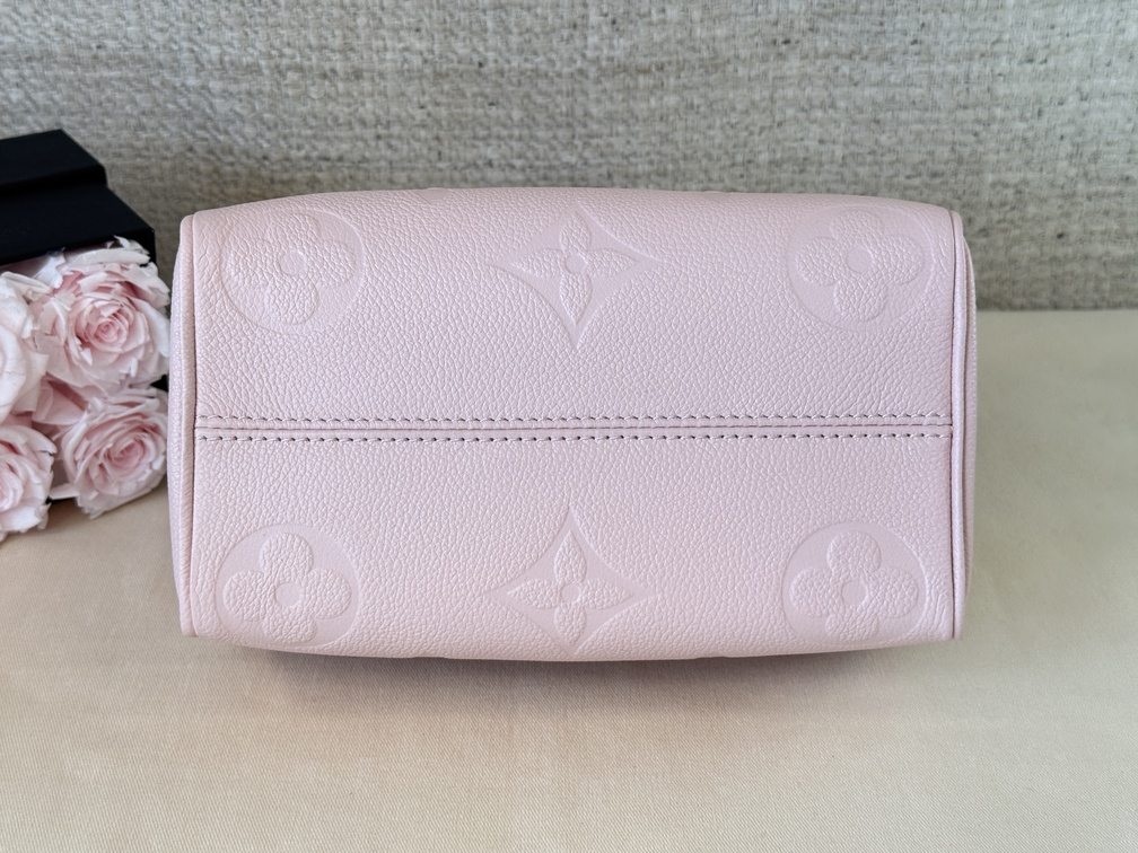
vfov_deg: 30.3
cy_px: 426
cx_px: 569
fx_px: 1578
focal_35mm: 48
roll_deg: +0.2
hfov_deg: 39.7
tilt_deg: -27.8
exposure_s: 1/121
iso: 50
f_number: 1.78
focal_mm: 6.76
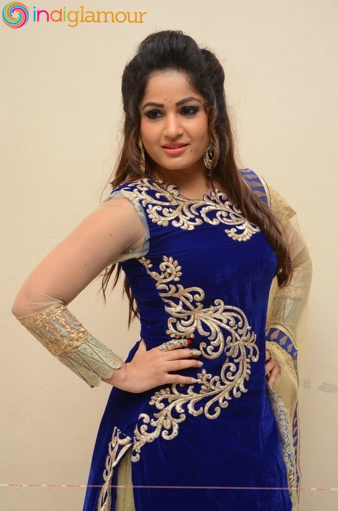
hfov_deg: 18.1
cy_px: 256
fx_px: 1062
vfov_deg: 27.1
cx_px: 169
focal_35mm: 75
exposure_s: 1/100
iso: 1000
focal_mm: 50
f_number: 6.3
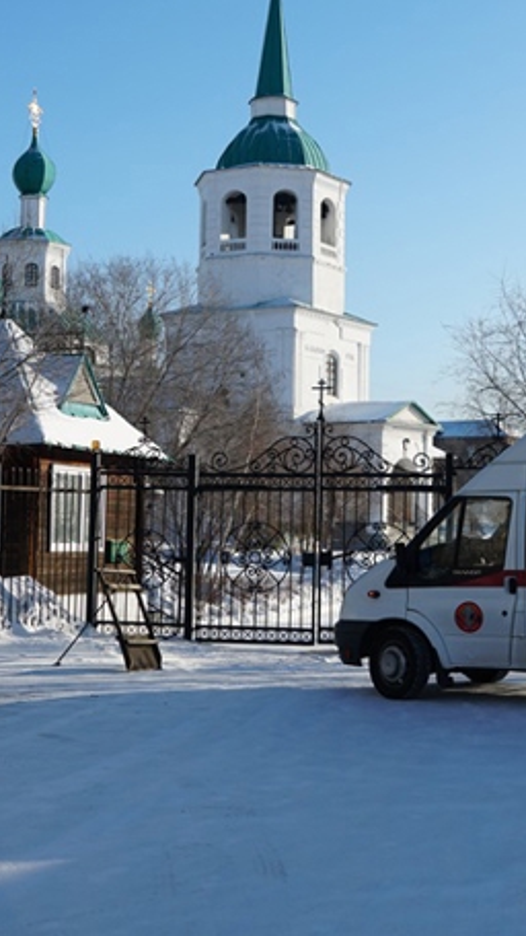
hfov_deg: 21.0
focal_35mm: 57
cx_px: 376
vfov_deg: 36.6
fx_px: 1413
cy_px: 432
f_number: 5
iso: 100
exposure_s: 1/640
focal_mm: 22
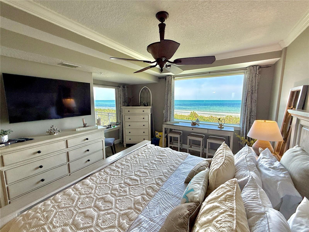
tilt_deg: -7.2
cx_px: 154
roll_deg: -1.0
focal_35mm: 14
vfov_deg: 85.7
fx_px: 125
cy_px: 116
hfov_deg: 102.1
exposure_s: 1/128
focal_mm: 2.22
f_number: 2.2
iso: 64
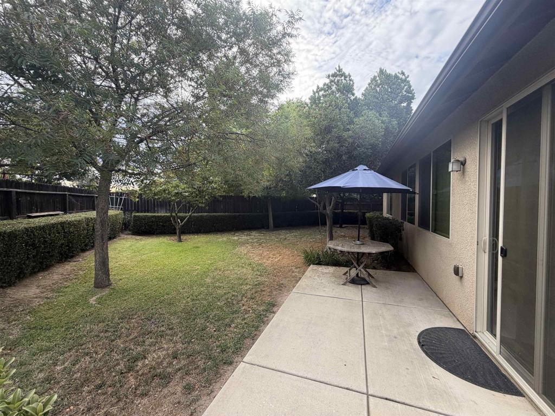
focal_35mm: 14
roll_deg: -0.4
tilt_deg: -0.9
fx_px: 224
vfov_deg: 85.7
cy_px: 208
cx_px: 278
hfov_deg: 102.1
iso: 64
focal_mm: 2.22
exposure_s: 1/121
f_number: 2.2
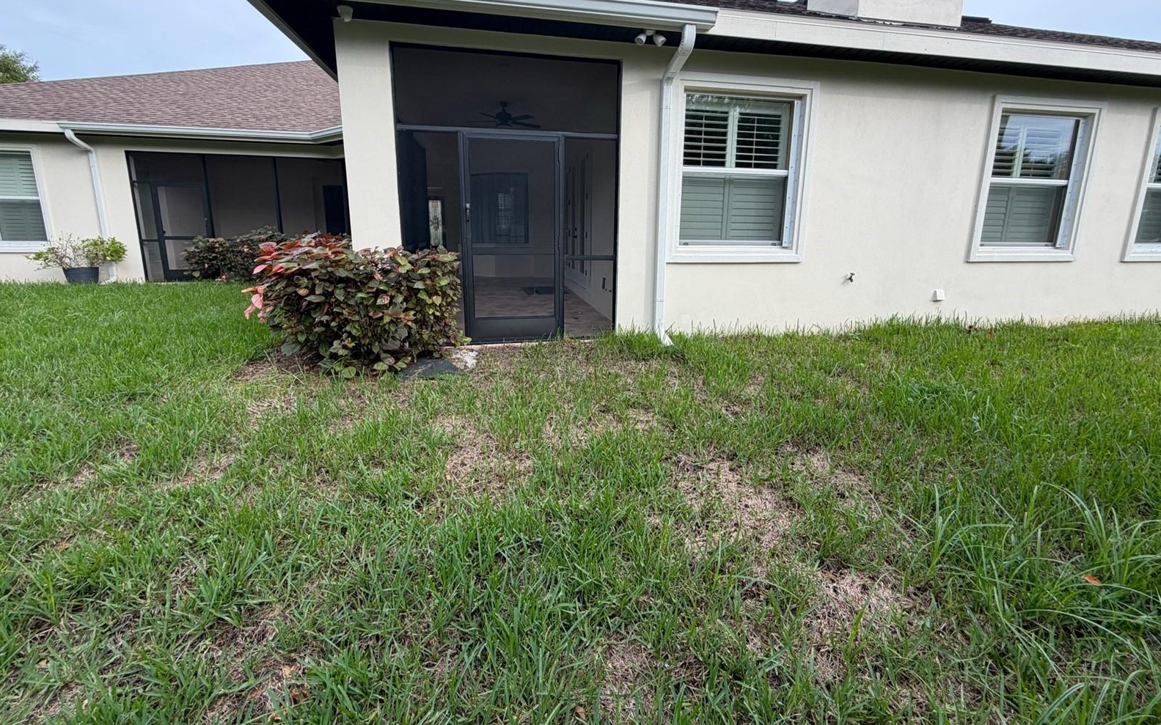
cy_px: 318
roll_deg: +0.1
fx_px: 475
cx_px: 584
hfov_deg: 101.5
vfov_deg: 74.5
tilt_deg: -10.7
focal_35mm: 15
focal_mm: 2.22
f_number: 2.2
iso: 50
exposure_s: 1/338
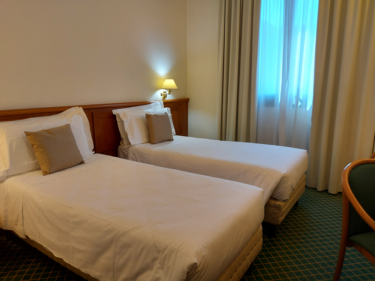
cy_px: 140
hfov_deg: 71.6
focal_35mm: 24
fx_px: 260
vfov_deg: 56.8
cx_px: 188
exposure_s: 1/50
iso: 64
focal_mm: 5.23
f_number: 1.8
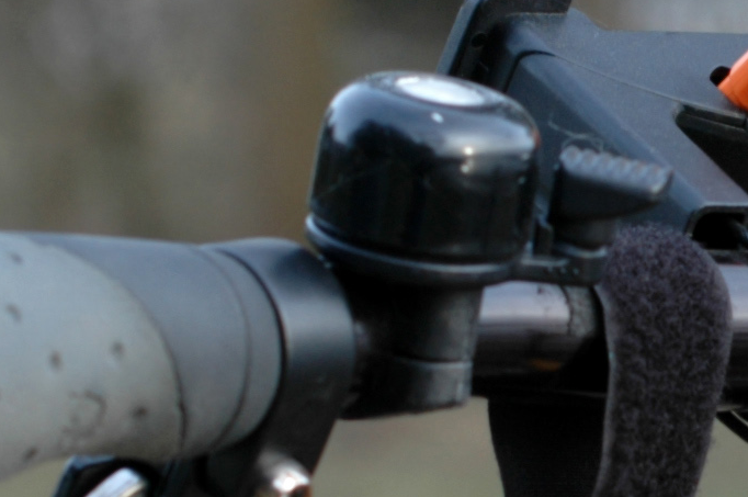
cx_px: 857
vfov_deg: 4.1
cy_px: 354
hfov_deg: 6.2
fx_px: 6869
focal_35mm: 331
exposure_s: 1/60
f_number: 4
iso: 200
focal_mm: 50
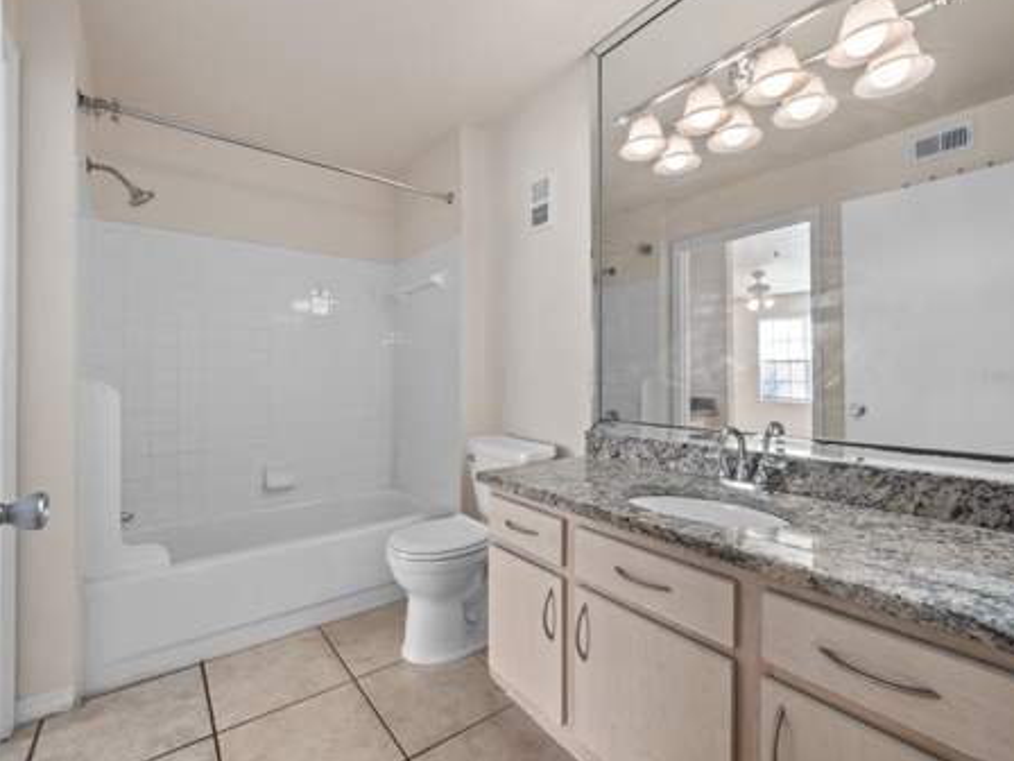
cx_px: 502
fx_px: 439
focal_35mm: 15
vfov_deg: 81.7
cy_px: 376
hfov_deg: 98.2
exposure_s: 1/13
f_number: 8
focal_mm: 7
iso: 400
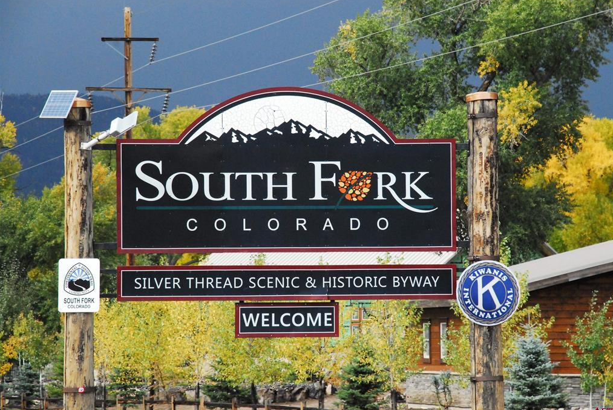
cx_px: 309
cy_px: 205
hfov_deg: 11.3
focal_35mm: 182
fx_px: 3101
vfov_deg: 7.6
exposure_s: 1/800
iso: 1600
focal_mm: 120
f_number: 11
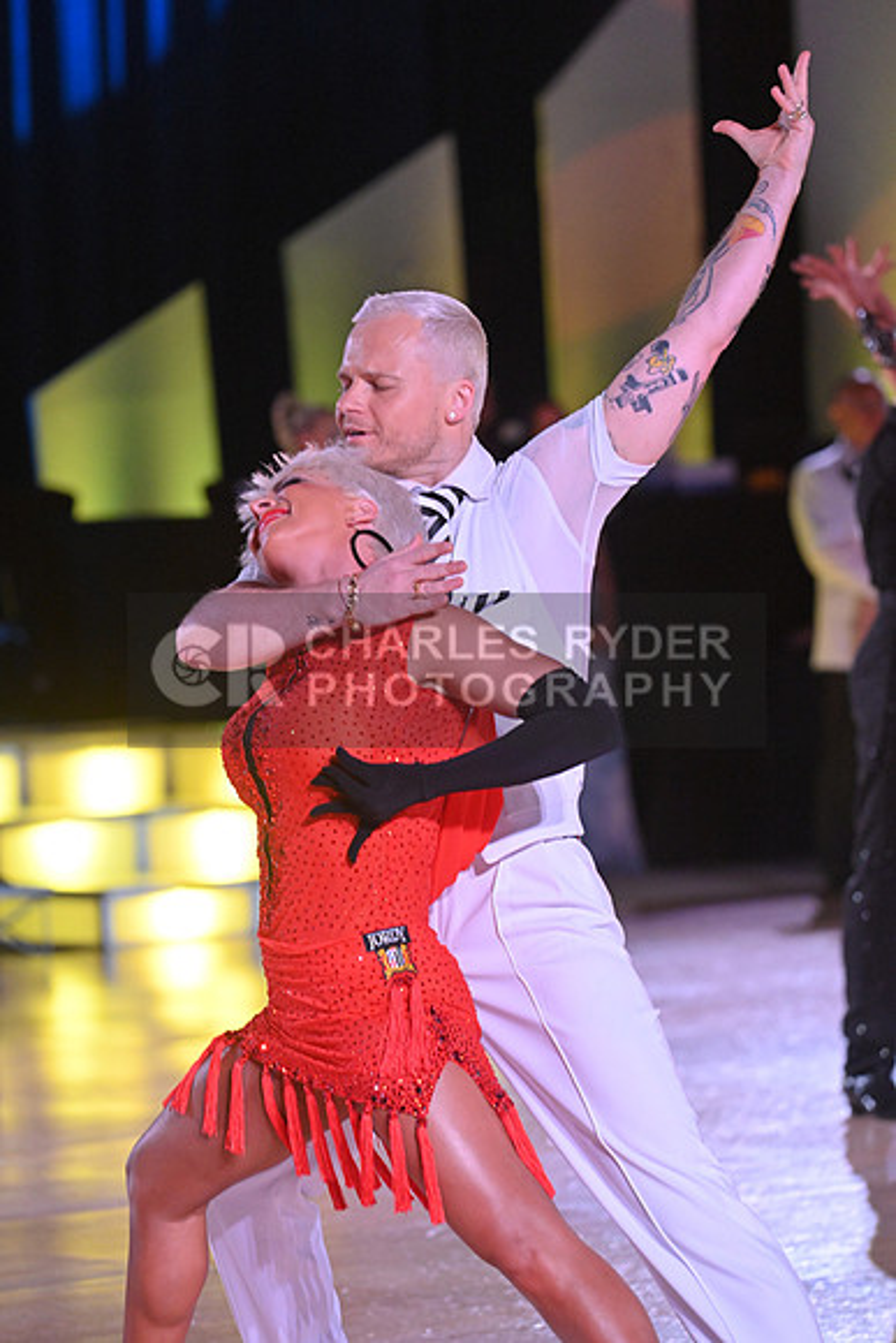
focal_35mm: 170
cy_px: 672
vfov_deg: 12.1
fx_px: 6342
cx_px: 448
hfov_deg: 8.1
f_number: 5
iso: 4000
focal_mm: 170
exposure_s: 1/500
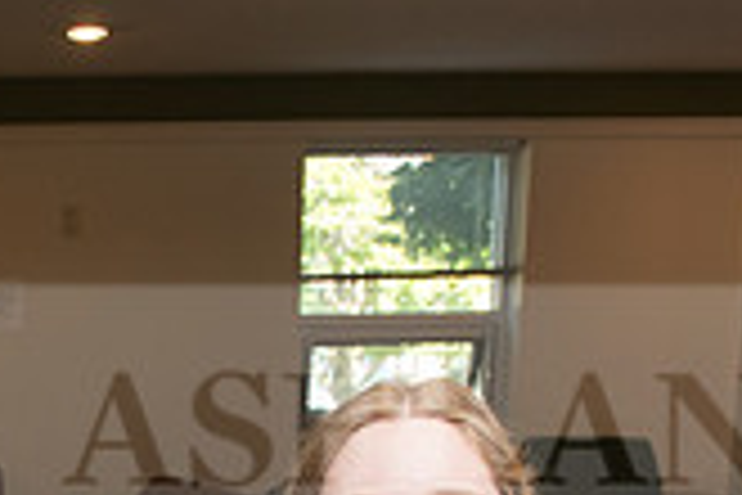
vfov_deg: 13.3
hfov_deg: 19.7
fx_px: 1958
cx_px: -238
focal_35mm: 95
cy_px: 830
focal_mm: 27
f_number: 6.3
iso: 1250
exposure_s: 1/160
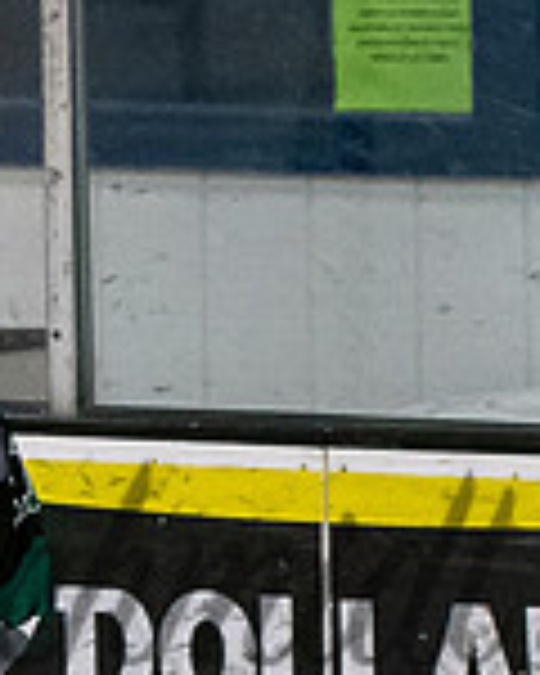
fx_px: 15902
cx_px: -173
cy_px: 383
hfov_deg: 1.9
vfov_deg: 2.4
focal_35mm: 796
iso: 2500
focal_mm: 90
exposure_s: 1/800
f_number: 3.5
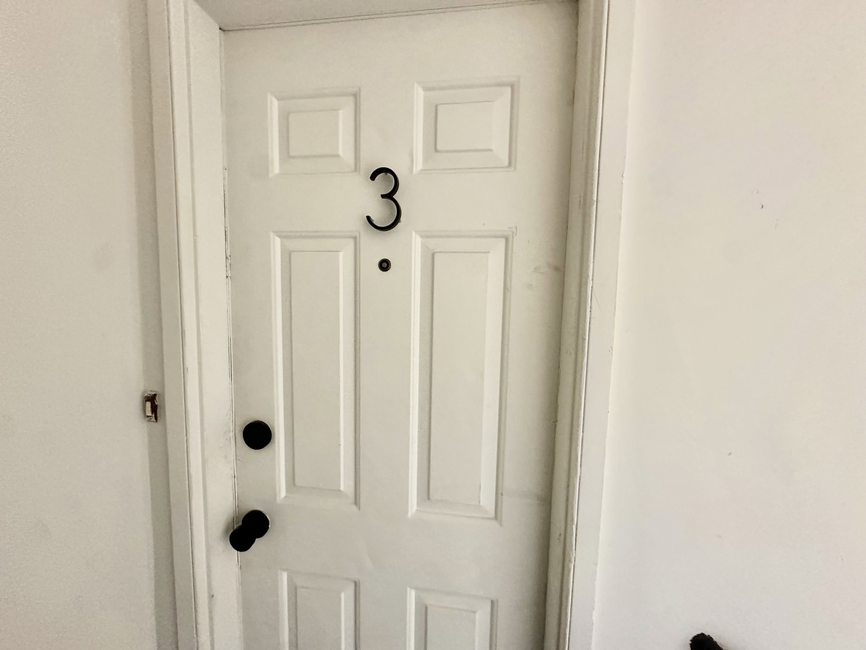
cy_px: 325
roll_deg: -0.9
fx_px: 350
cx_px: 433
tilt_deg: -5.0
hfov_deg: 102.1
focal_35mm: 14
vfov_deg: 85.7
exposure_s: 1/60
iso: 640
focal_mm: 2.22
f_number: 2.2
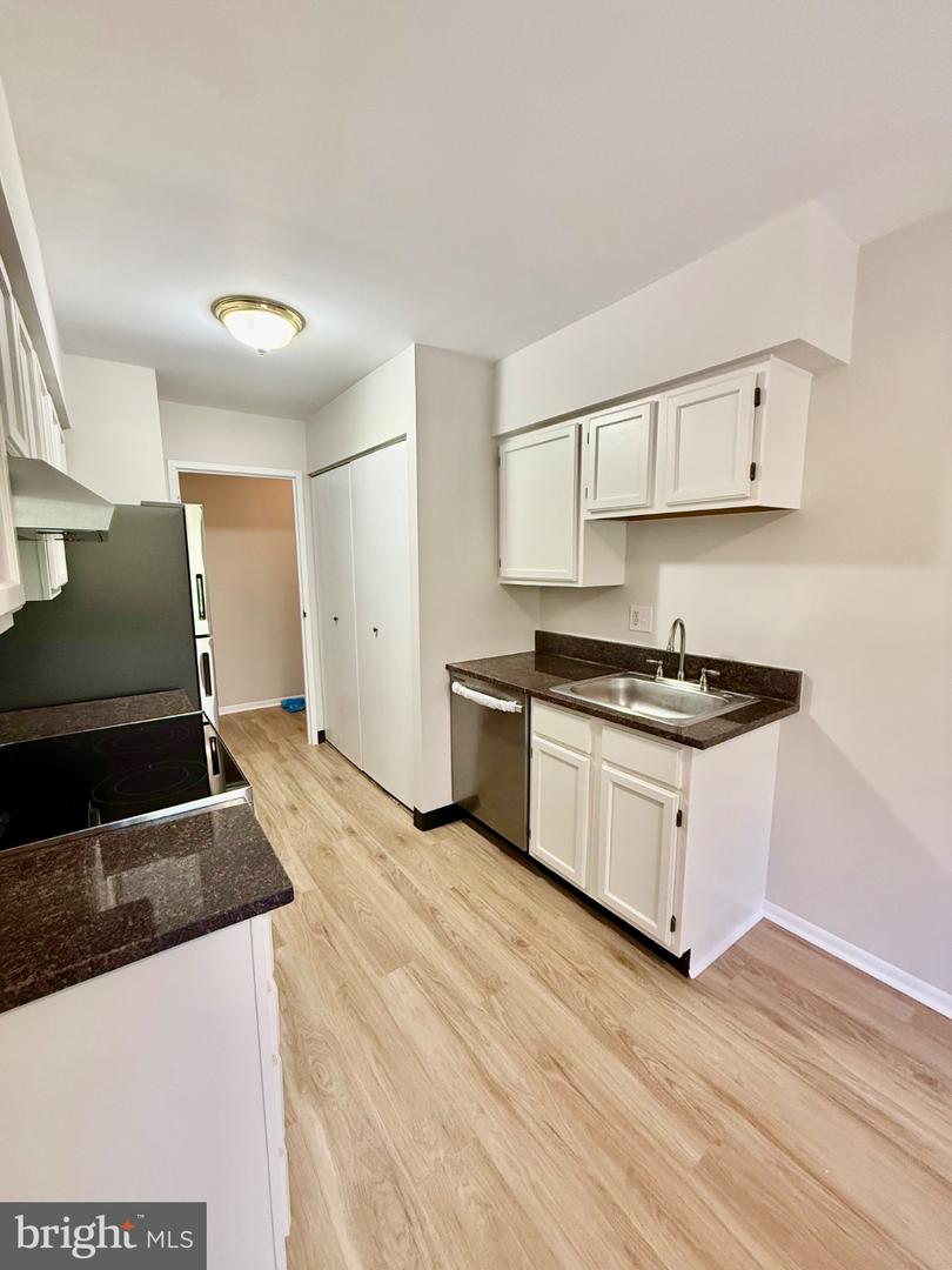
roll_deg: +0.3
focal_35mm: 14
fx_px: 513
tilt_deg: -7.8
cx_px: 476
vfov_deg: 102.1
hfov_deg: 85.7
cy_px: 635
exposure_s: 1/120
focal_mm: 2.22
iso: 320
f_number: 2.2
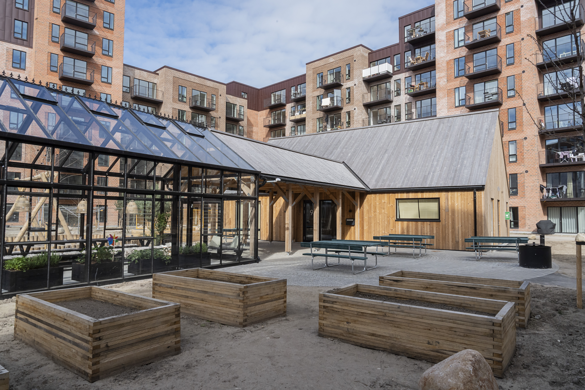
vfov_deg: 53.1
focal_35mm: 24
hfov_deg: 73.7
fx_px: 390
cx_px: 292
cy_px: 195
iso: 2000
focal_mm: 24
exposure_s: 1/200
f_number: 22
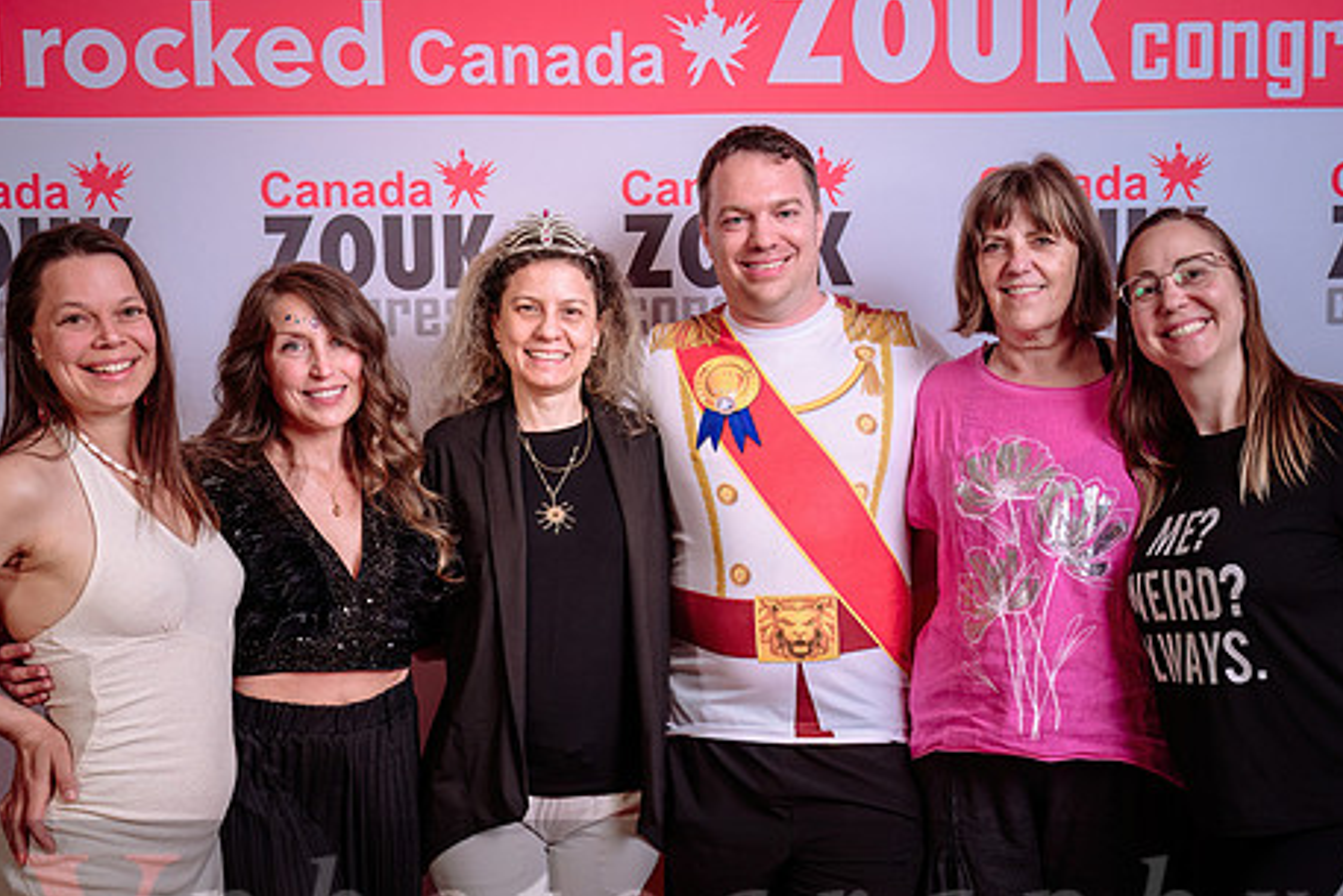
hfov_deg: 41.9
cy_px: 514
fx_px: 1754
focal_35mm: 47
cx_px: 733
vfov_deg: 28.6
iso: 100
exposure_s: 1/160
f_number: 5
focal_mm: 35
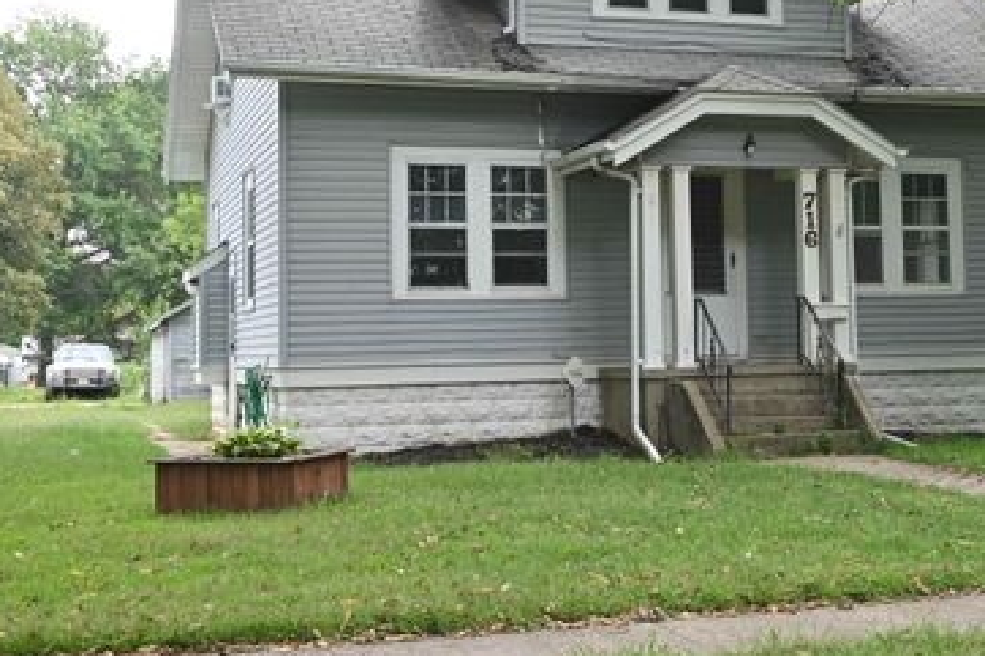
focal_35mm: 58
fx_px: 1586
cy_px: 222
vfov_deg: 23.3
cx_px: 675
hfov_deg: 34.1
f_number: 11
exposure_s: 1/50
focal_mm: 28
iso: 400
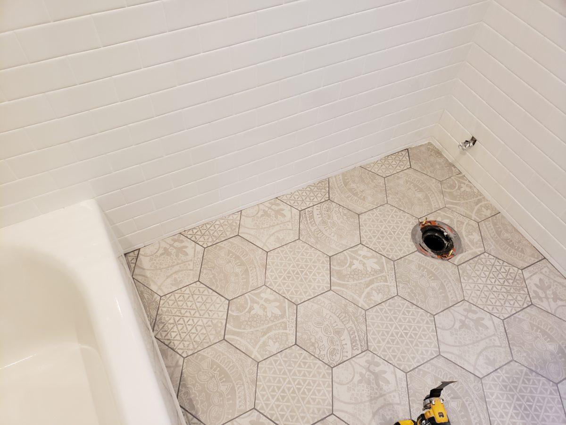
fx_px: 425
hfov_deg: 67.3
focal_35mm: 26
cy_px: 212
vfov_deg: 53.1
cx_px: 283
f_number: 2.4
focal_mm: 4.3
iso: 250
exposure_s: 1/60
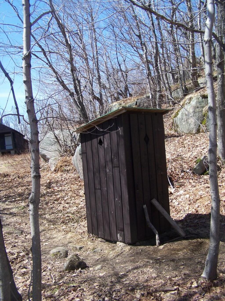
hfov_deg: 37.7
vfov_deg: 49.0
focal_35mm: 38
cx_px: 112
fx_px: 329
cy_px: 150
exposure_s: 1/500
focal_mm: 6.3
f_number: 2.8
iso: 80
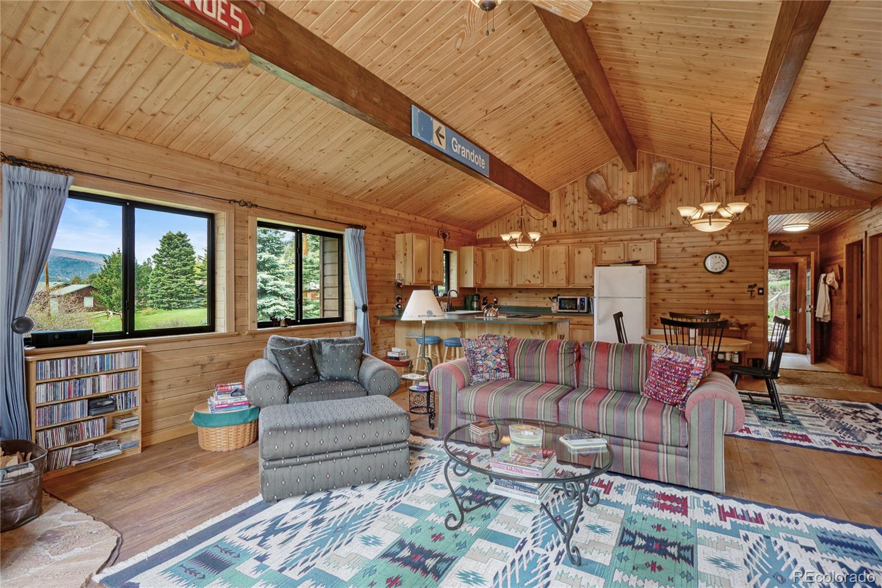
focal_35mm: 17
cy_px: 294
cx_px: 441
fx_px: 416
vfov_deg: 70.4
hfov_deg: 93.3
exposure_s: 1/40
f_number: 8
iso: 400
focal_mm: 17
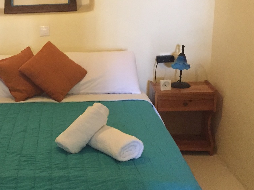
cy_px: 103
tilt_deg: -15.8
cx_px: 29
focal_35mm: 61
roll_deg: +0.4
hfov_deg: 30.4
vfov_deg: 24.0
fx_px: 447
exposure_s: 1/15
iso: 250
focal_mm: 4.15
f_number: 2.2
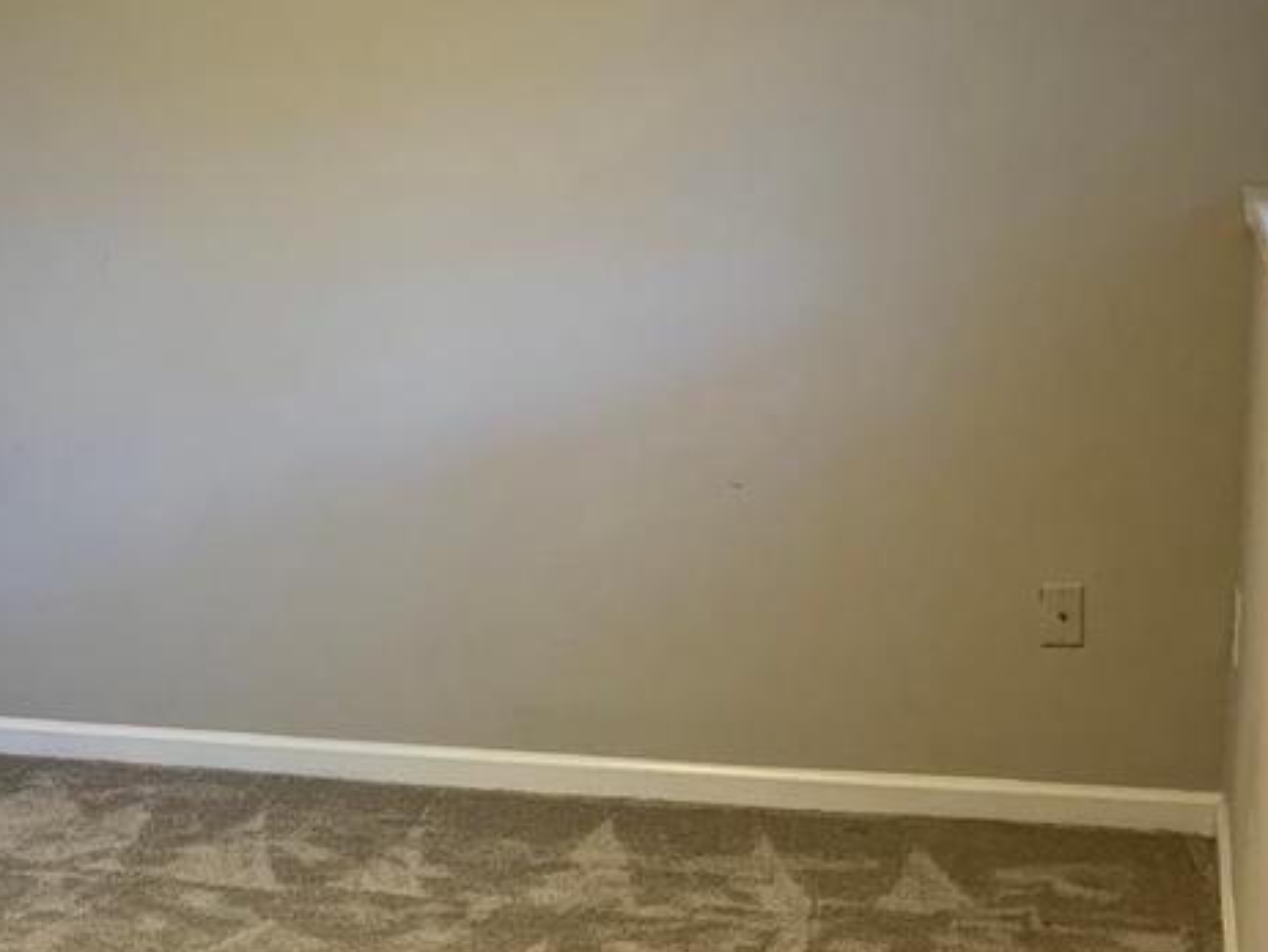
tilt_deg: -11.5
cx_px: -189
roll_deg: +2.4
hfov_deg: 22.5
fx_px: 2969
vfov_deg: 18.2
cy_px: 667
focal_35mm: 81
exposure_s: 1/60
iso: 200
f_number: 1.8
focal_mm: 4.25
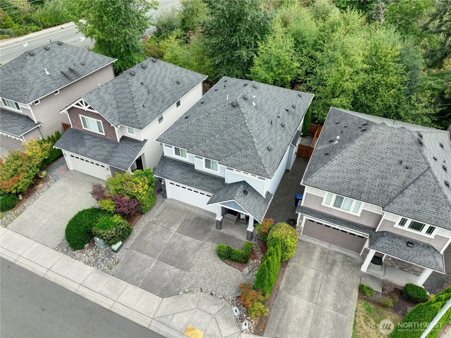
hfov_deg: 71.6
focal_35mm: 24
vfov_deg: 56.8
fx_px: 313
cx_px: 226
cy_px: 169
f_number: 2.8
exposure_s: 1/400
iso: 100
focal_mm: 12.3
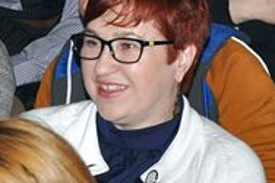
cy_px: -94
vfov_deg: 5.9
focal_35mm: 230
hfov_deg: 9.0
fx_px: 1755
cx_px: 176
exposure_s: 1/60
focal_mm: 34
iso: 1000
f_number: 4.2
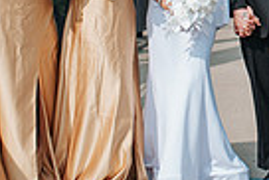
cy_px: -54
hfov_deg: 12.7
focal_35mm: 159
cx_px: 268
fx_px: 1189
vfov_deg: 8.5
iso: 100
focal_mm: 35
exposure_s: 1/1600
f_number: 3.2
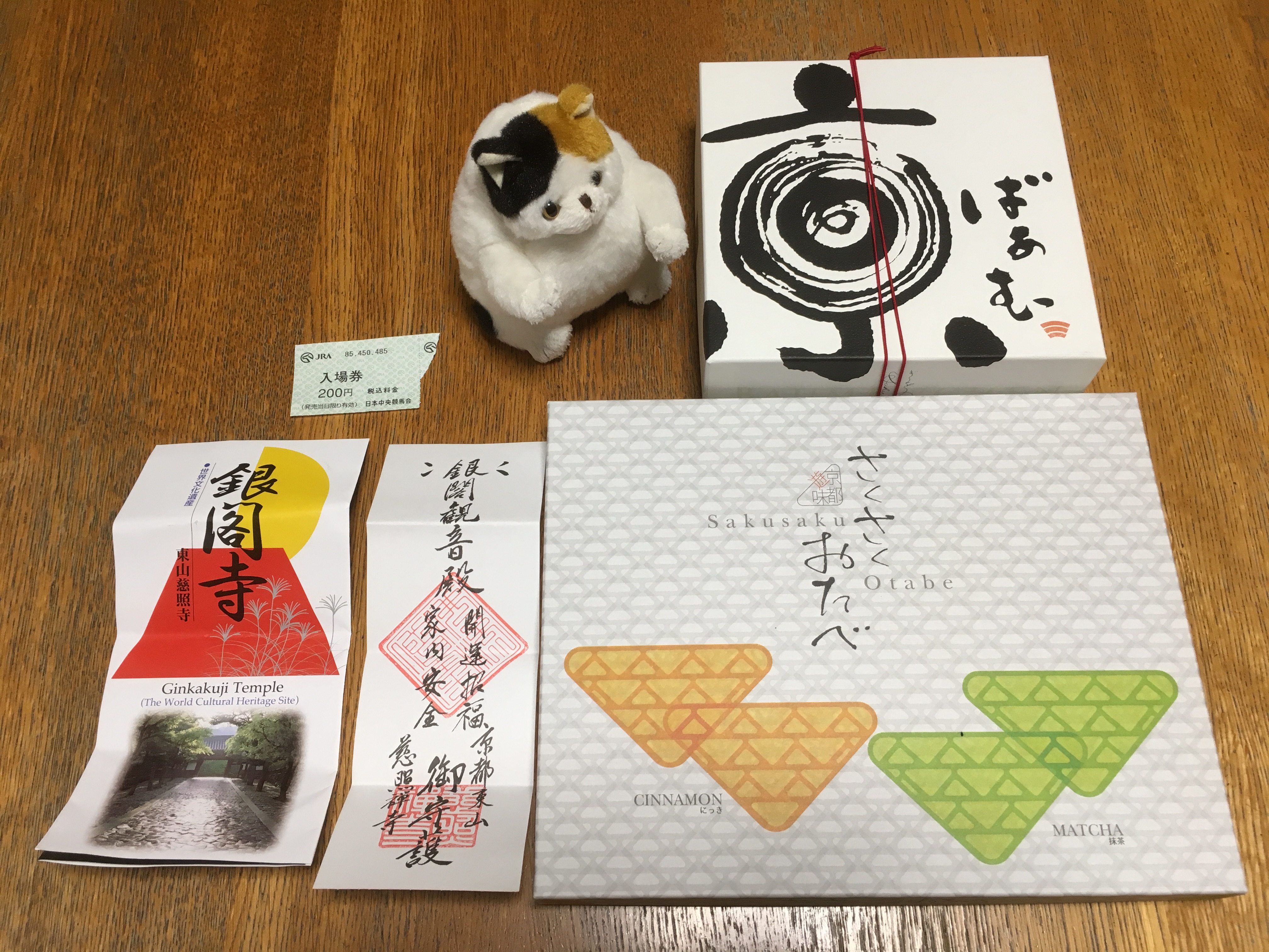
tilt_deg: -64.9
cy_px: 476
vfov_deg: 48.2
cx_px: 634
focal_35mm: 29
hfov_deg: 61.7
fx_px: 1063
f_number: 2.2
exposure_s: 1/30
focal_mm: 4.15
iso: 50
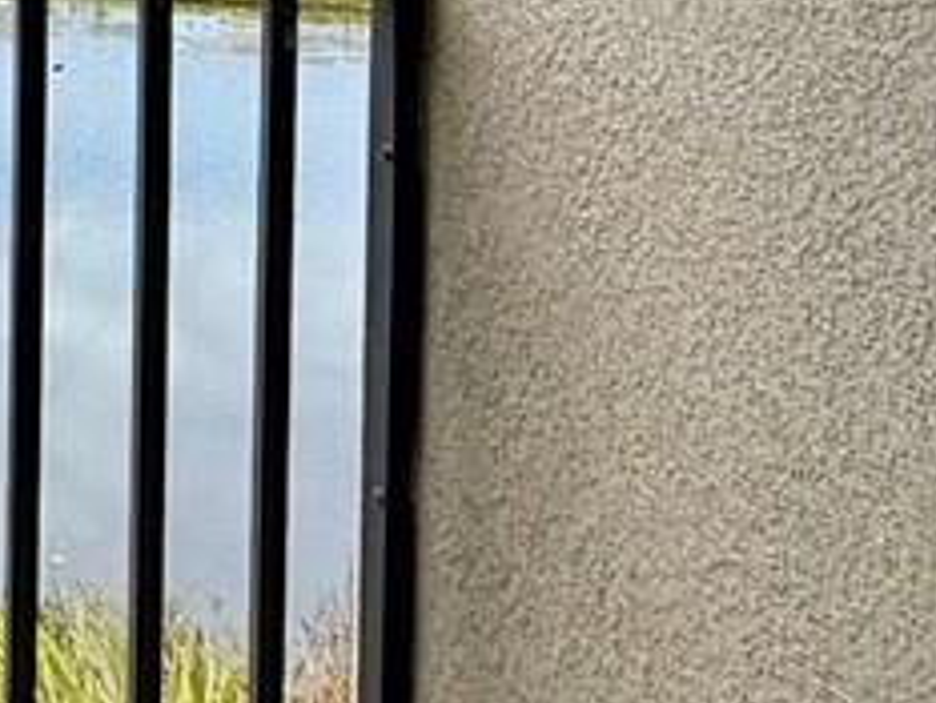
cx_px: -856
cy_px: -450
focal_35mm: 96
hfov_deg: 16.4
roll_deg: -0.8
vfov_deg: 14.1
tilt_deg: -2.0
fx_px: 2597
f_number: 2.2
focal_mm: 2.22
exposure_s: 1/770
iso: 25
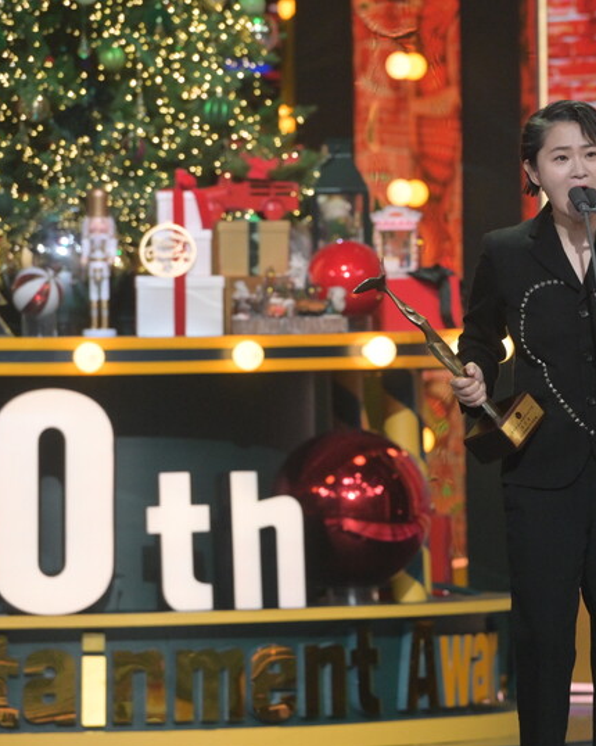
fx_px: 6927
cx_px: 589
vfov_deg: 6.2
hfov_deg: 4.9
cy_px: 405
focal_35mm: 314
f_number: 4
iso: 2500
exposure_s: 1/500
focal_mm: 200
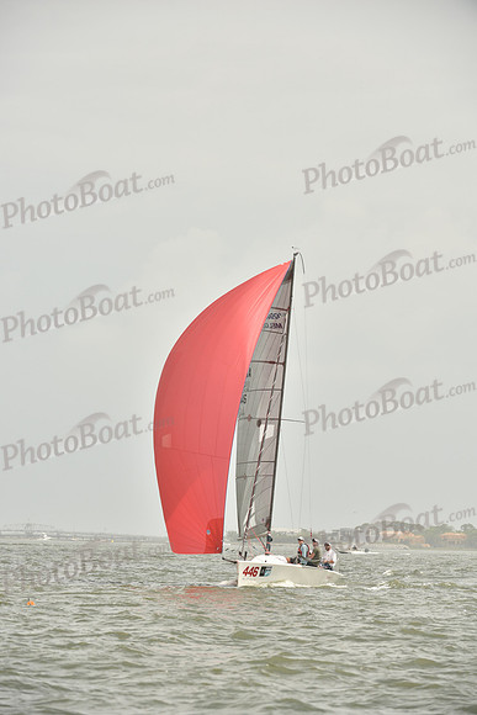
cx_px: 238
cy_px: 358
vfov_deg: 10.3
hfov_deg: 6.9
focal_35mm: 200
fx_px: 3972
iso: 320
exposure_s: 1/1250
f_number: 7.1
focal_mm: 200
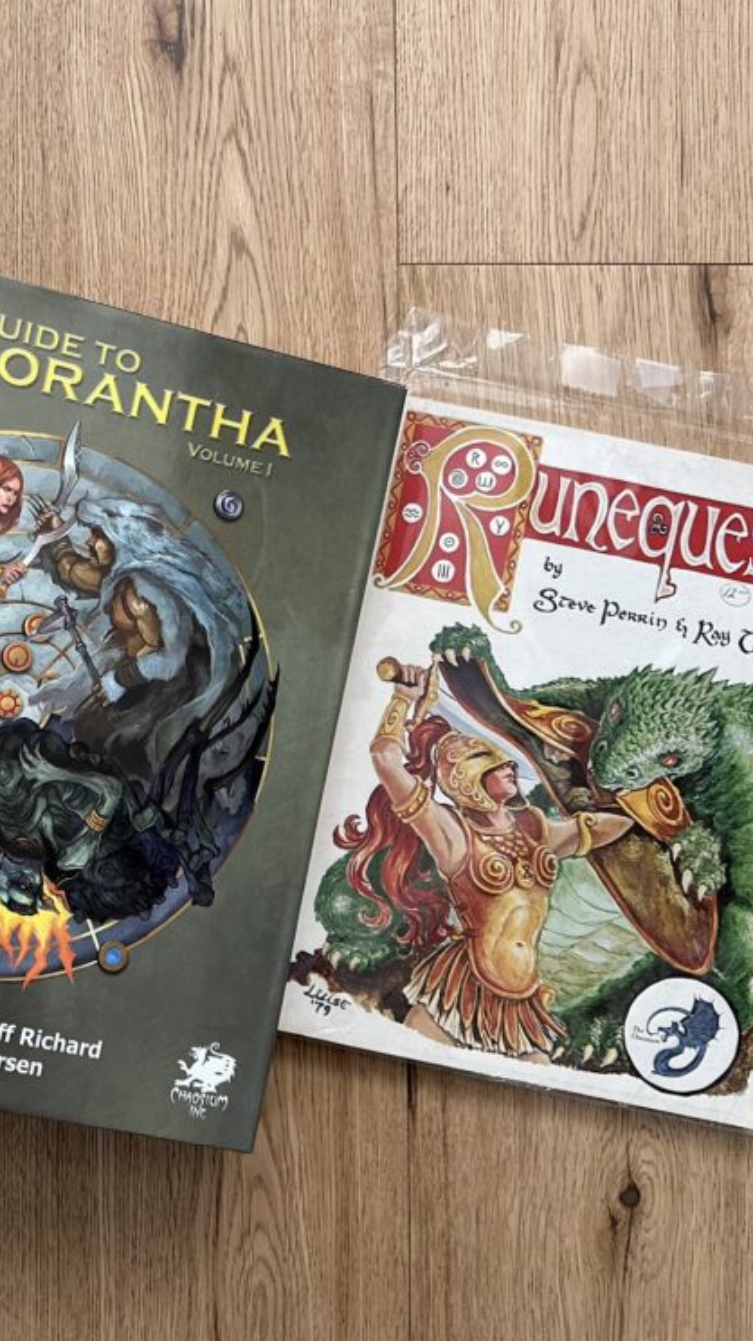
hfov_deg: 31.3
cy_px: 665
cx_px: 77
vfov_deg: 55.3
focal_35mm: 36
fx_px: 1279
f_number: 1.78
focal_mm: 6.86
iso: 250
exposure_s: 1/112
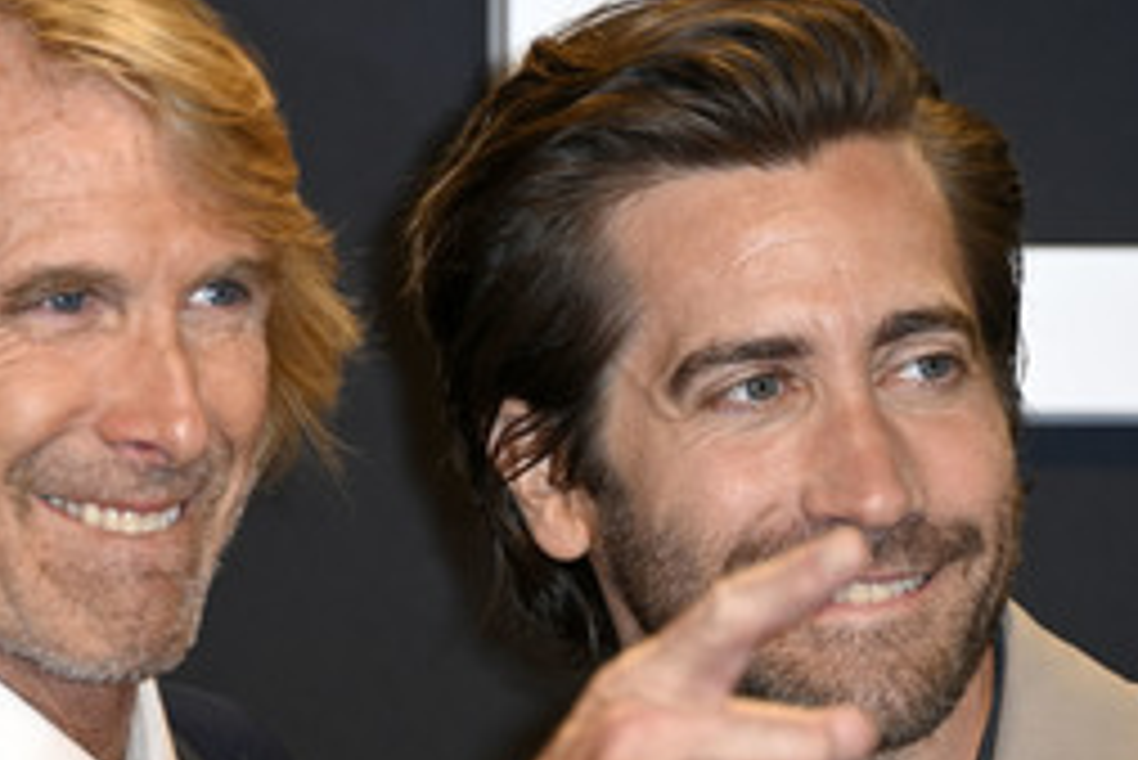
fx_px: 16889
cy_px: 522
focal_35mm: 534
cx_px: 470
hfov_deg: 3.9
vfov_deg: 2.6
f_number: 5.6
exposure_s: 1/200
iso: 400
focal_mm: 300
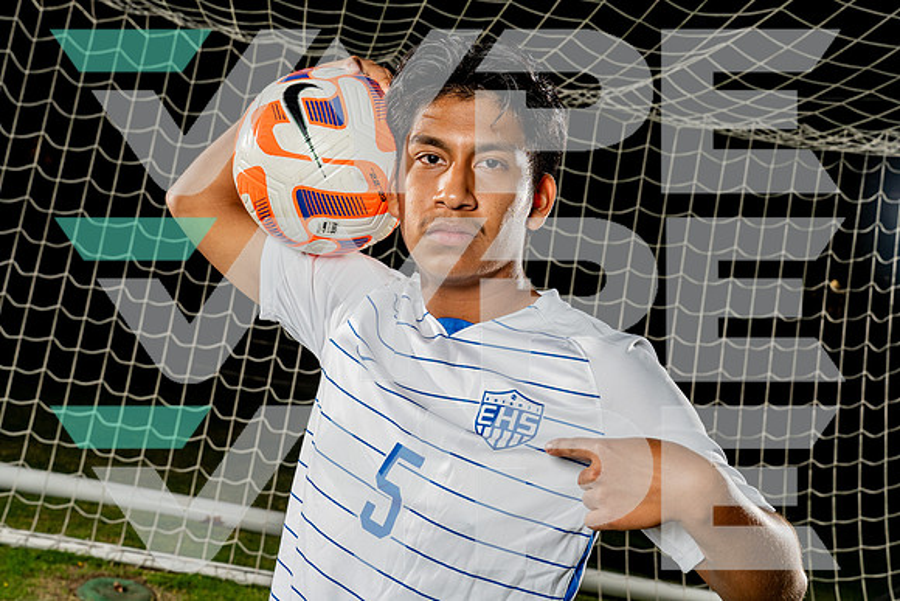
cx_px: 450
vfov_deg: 30.5
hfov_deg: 44.5
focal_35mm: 44
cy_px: 300
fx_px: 1100
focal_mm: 44
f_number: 8
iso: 800
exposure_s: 1/250
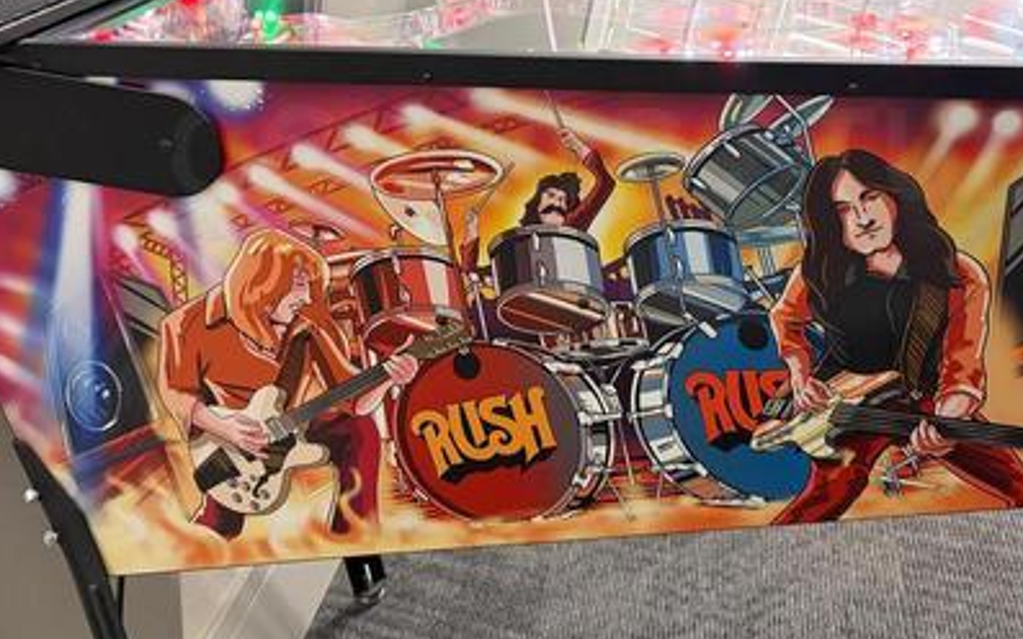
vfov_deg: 33.7
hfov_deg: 52.1
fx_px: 1031
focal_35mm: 37
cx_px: 645
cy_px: 152
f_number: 1.6
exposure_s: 1/60
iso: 400
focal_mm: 5.96
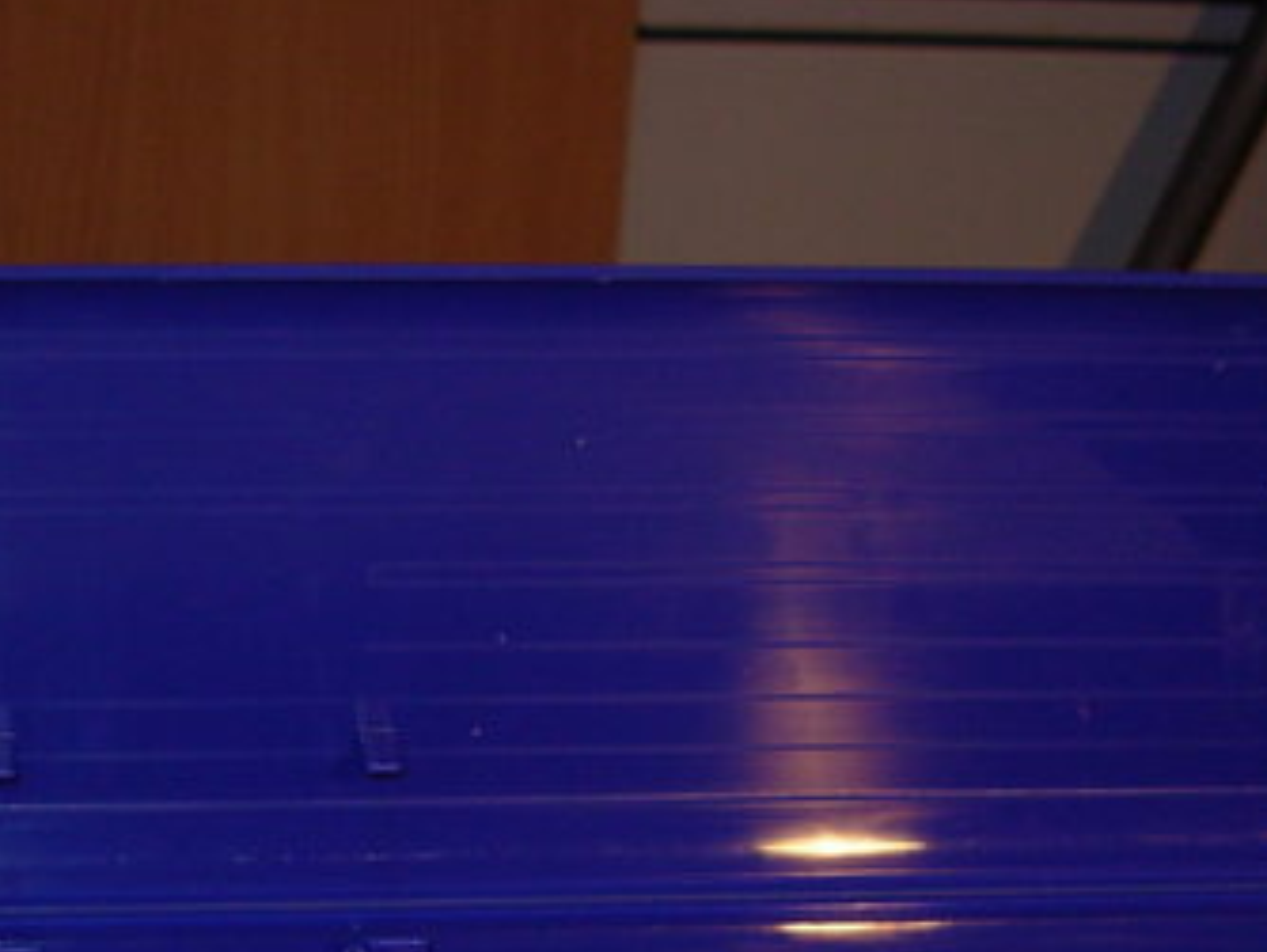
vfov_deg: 15.8
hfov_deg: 21.4
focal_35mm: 91
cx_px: 410
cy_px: 1032
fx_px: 3333
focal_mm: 6.3
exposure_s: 1/32
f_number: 2.9
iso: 50
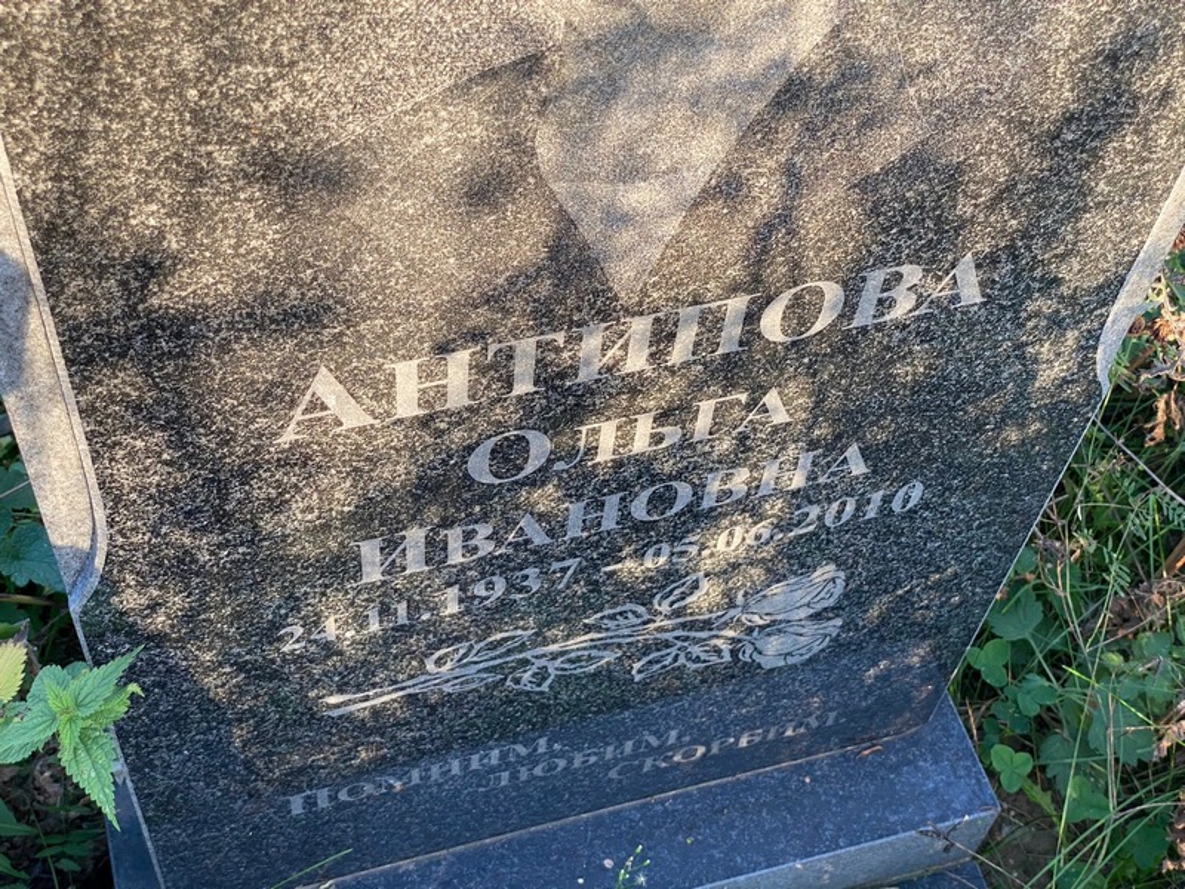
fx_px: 1780
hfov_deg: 36.8
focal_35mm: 52
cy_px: 444
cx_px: 592
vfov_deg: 28.0
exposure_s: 1/121
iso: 40
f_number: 2
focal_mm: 6
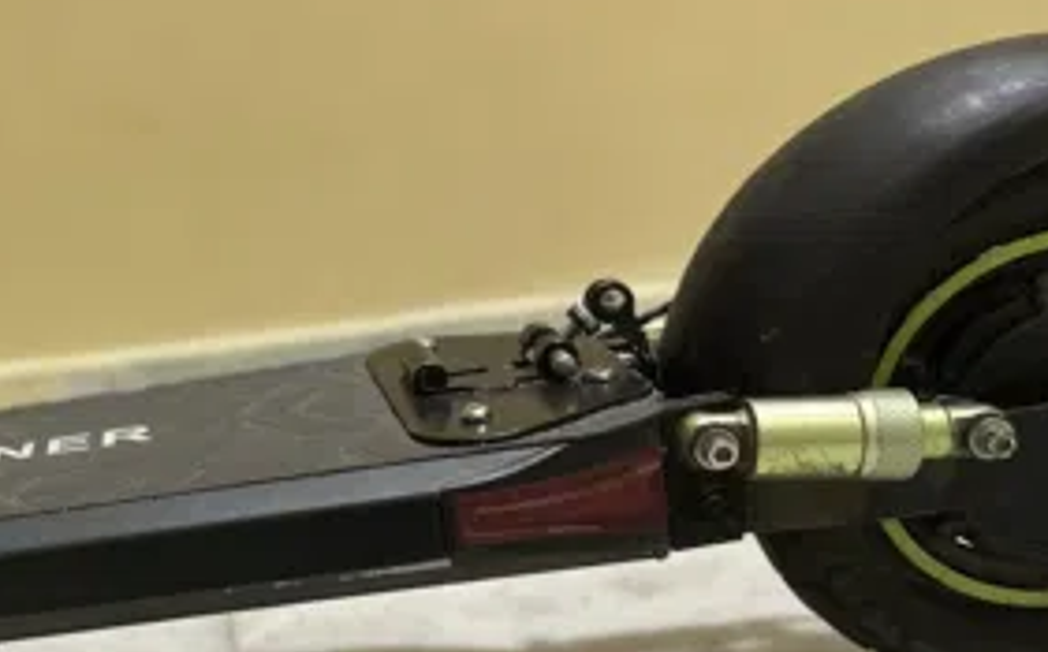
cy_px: 447
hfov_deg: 32.5
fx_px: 1655
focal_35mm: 58
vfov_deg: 22.2
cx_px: 11
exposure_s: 1/60
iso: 640
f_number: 1.78
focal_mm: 6.86
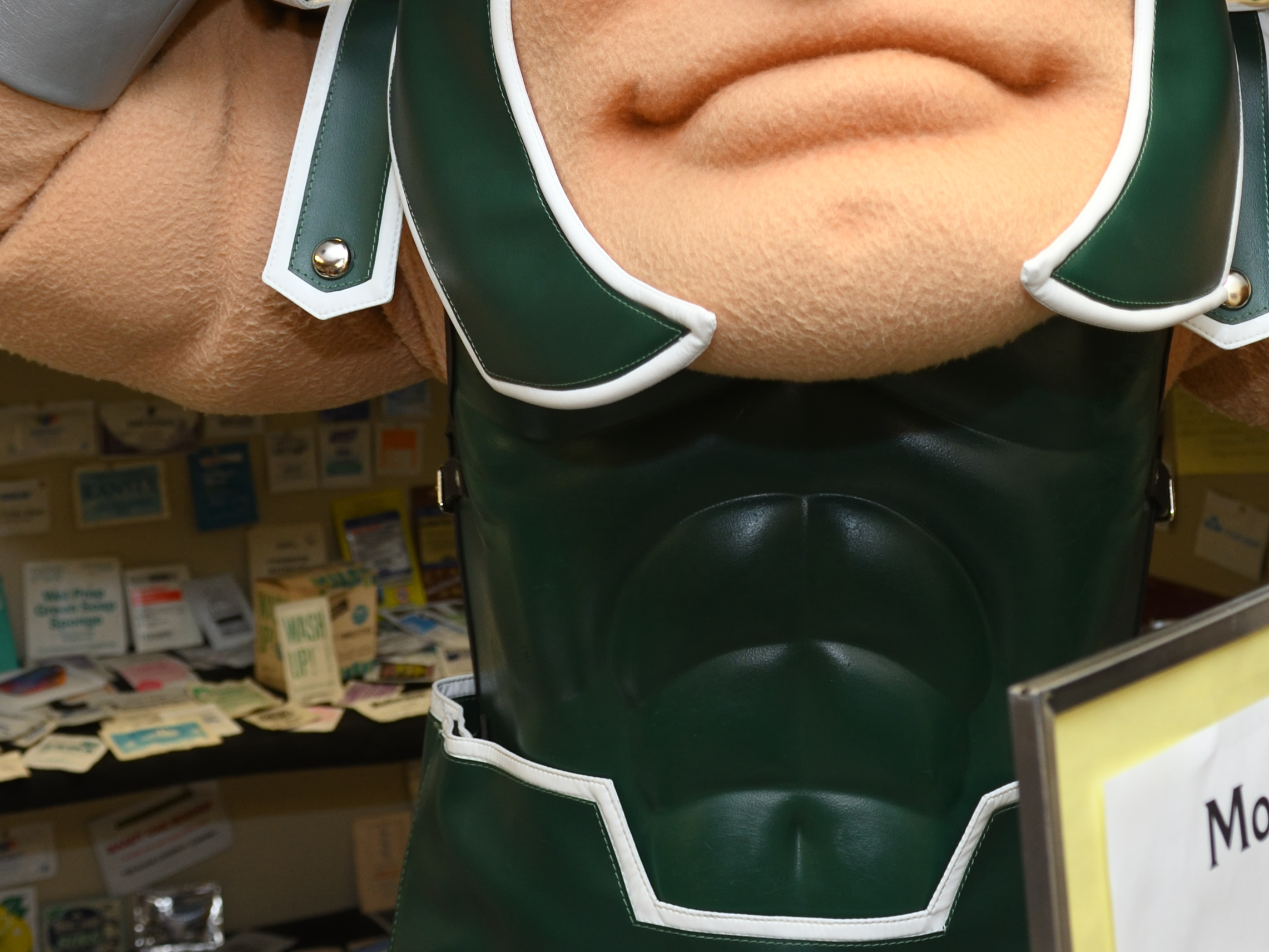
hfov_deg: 27.4
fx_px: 2603
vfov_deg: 20.4
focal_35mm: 71
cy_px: 122
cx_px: 701
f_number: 4.5
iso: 400
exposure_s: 1/100
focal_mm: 28
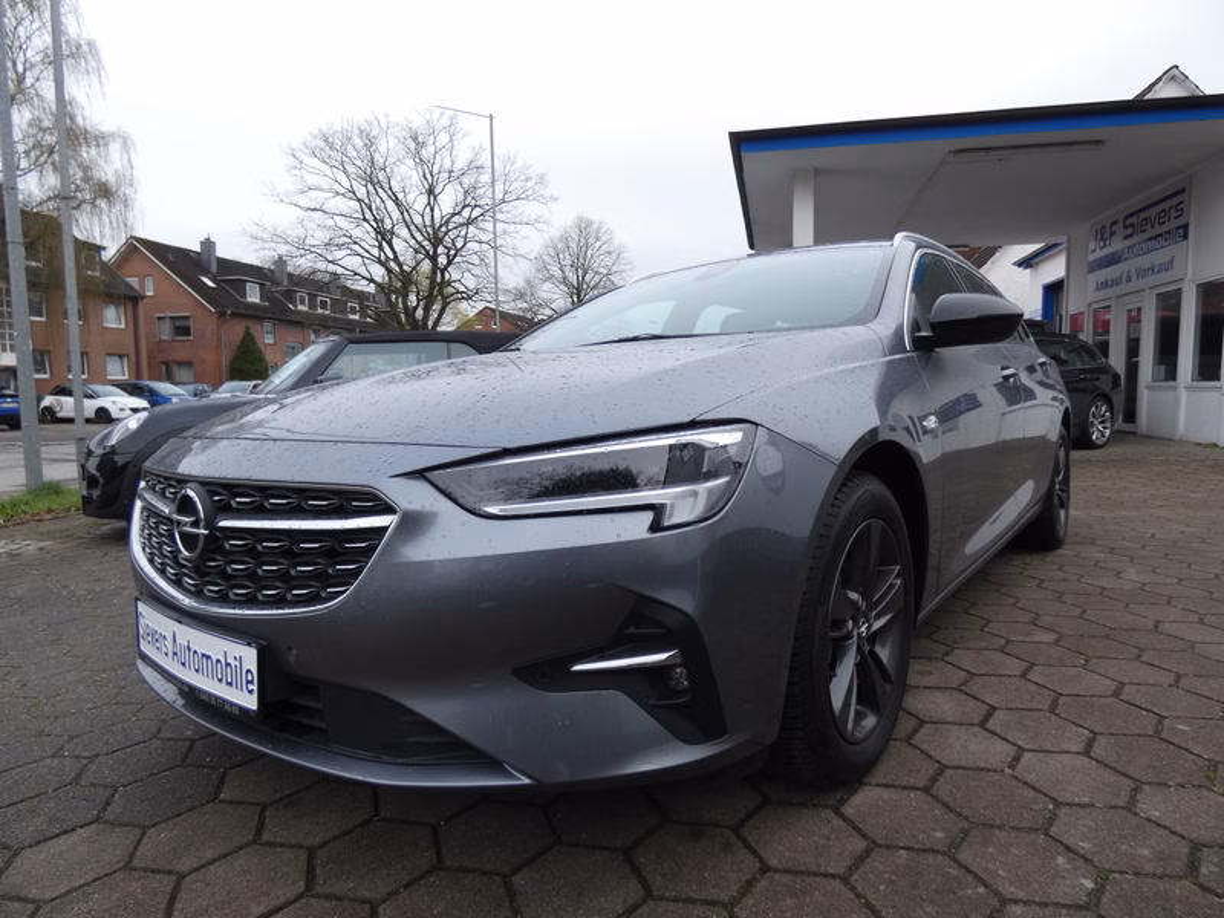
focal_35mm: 20
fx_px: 707
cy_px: 459
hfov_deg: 81.7
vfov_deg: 66.0
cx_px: 612
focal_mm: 3.6
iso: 80
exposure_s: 1/160
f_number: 2.8
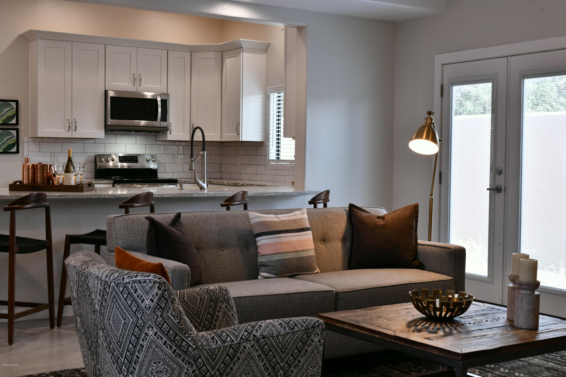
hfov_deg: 39.6
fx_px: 786
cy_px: 188
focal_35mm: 50
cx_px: 283
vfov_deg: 27.0
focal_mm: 50
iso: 1600
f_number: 11
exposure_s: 1/50
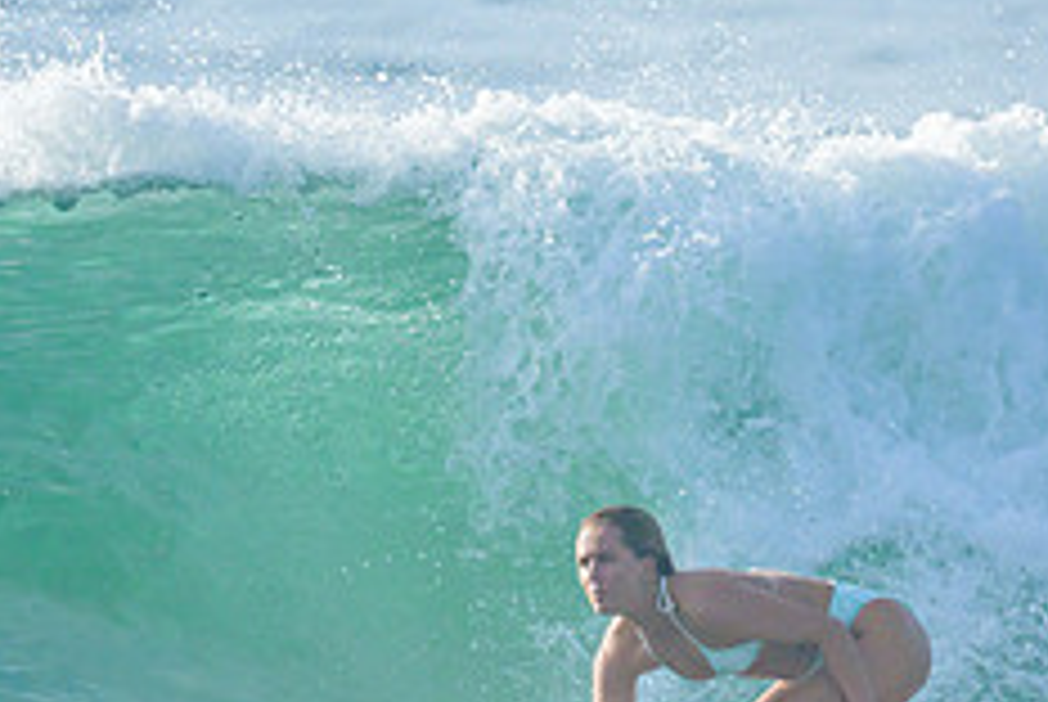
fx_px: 79660
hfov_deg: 0.8
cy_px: 639
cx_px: 457
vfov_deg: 0.5
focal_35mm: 2733
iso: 280
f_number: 6.3
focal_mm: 800
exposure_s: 1/2500
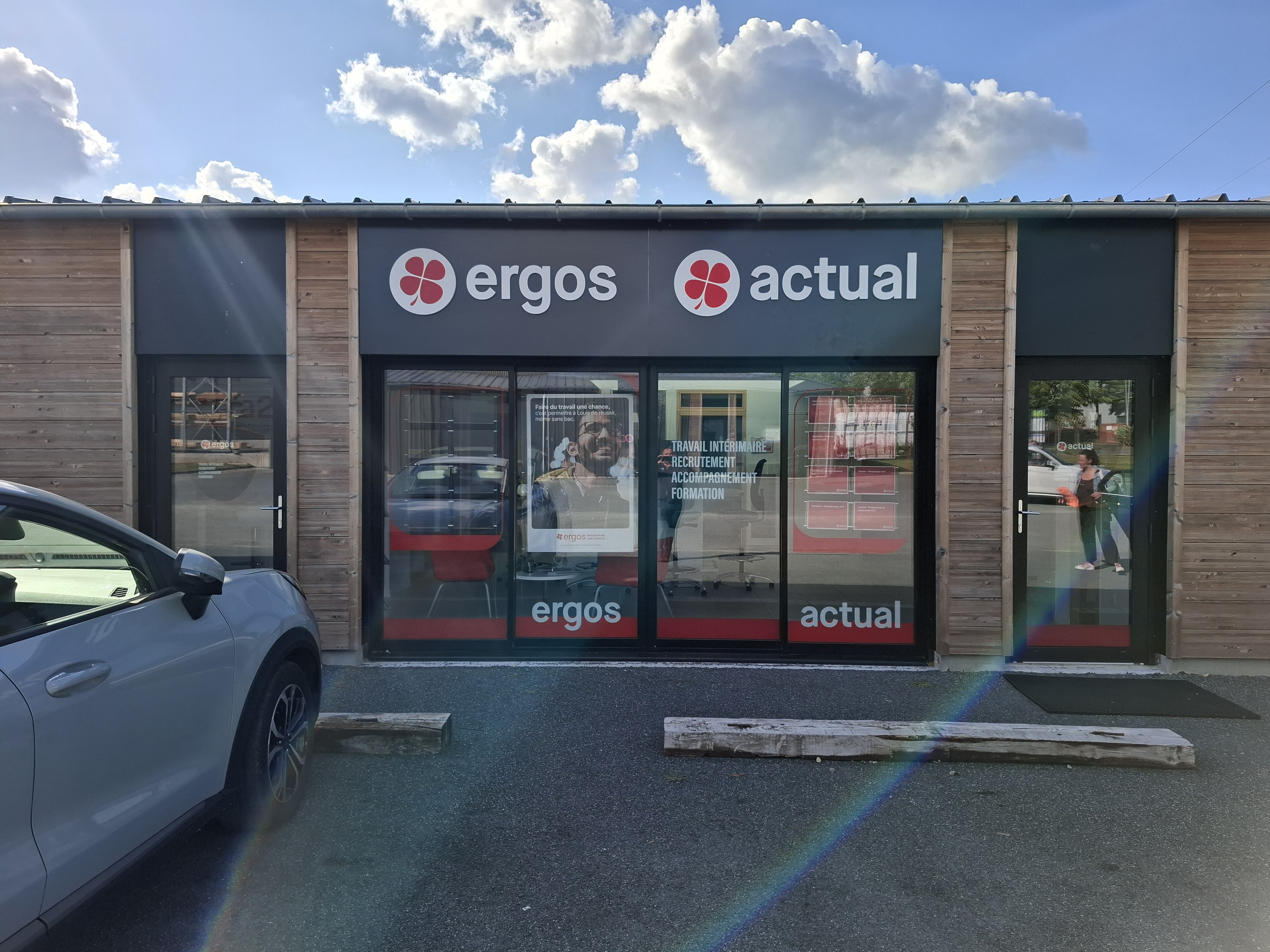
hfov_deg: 73.9
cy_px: 476
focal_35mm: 23
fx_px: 844
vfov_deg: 58.9
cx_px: 635
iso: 50
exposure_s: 1/1339
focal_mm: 5.54
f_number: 1.8
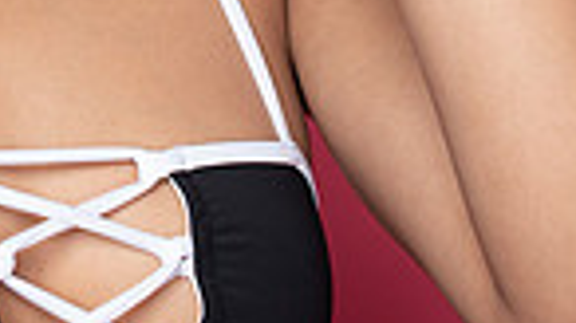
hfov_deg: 14.2
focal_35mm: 146
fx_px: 2229
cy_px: -309
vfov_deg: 7.9
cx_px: -134
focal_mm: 35
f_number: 5.6
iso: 160
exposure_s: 1/200
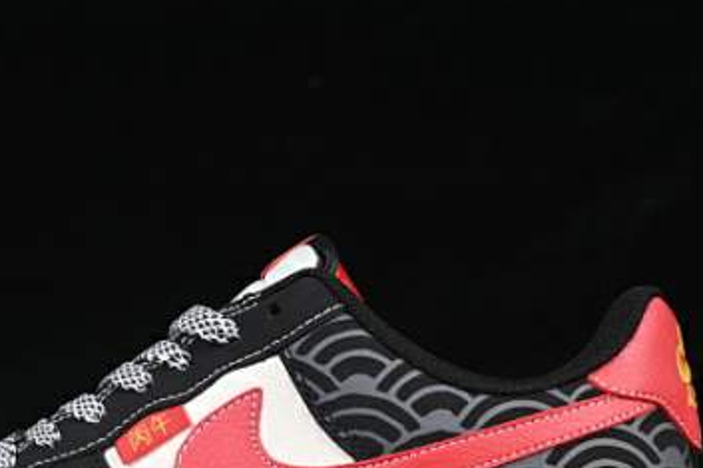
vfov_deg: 8.8
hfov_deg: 13.2
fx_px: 3025
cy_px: 412
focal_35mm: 155
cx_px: 223
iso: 160
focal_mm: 50
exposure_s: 1/60
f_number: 6.3
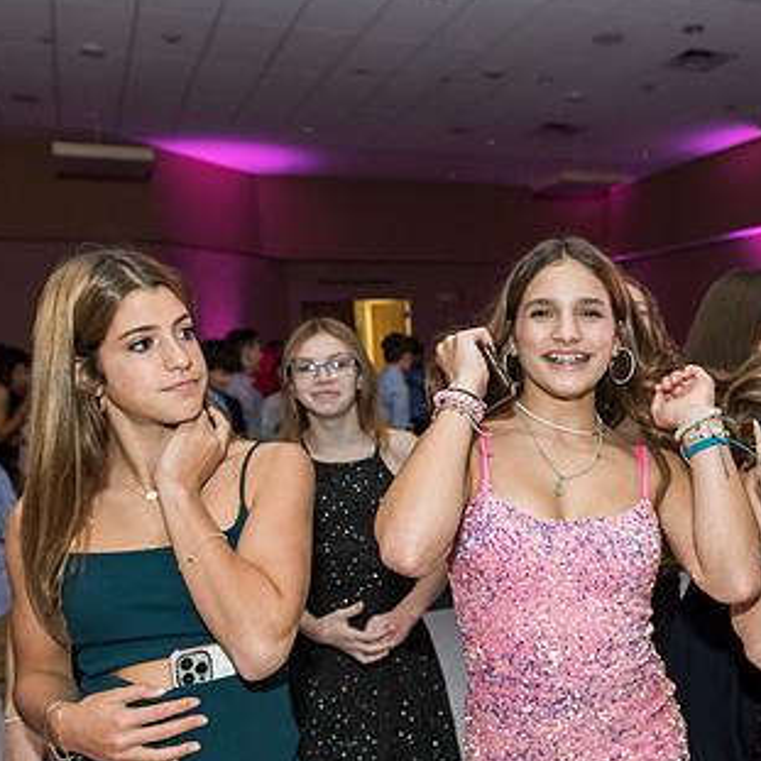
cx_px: 538
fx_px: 945
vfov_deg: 43.6
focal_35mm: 38
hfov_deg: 42.9
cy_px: 461
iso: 1000
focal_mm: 24
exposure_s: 1/100
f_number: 4
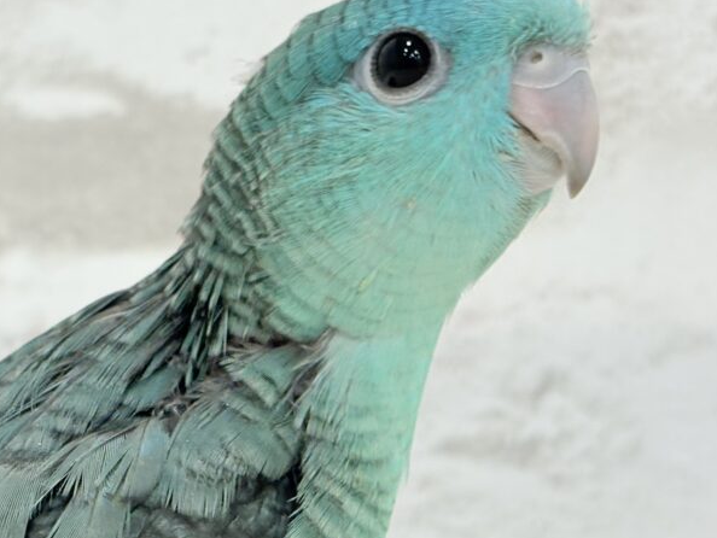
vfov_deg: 14.1
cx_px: 136
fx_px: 2176
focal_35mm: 105
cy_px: 366
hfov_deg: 18.5
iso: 100
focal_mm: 5.96
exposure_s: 1/100
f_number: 1.6
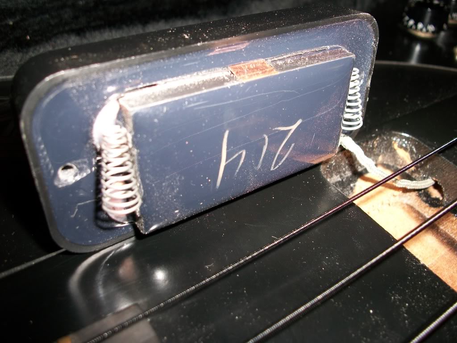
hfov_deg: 56.8
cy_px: 172
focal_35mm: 32
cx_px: 228
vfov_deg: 44.2
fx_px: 422
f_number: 2.9
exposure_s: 1/60
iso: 80
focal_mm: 5.7
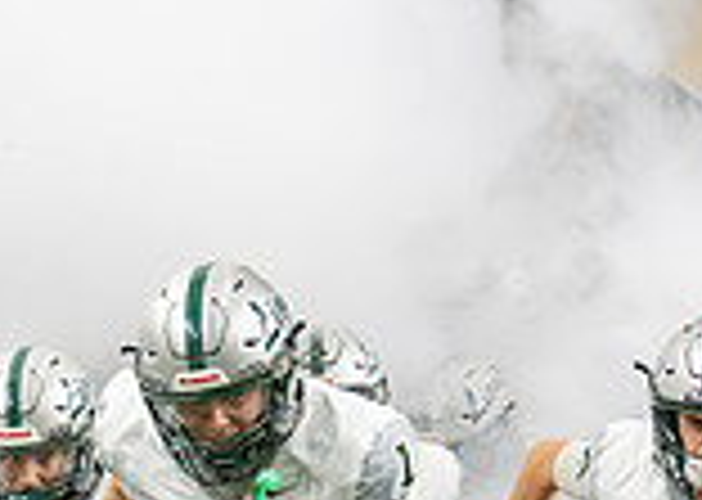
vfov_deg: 4.4
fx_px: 6491
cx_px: 858
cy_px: 417
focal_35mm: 326
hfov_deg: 6.2
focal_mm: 70
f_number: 4
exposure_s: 1/1000
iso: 5000
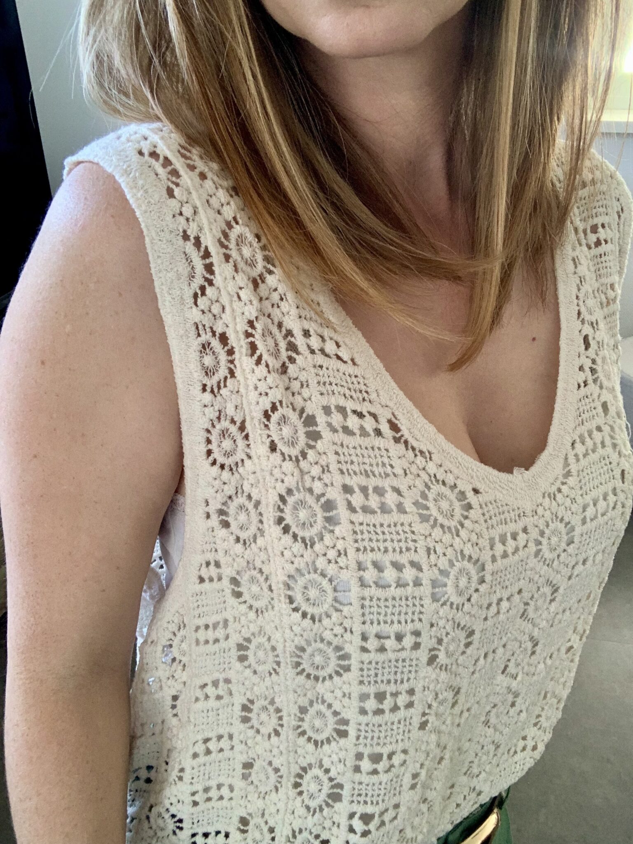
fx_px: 780
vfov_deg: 56.8
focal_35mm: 32
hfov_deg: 44.2
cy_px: 422
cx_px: 316
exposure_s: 1/60
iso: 250
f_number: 2.2
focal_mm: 2.87
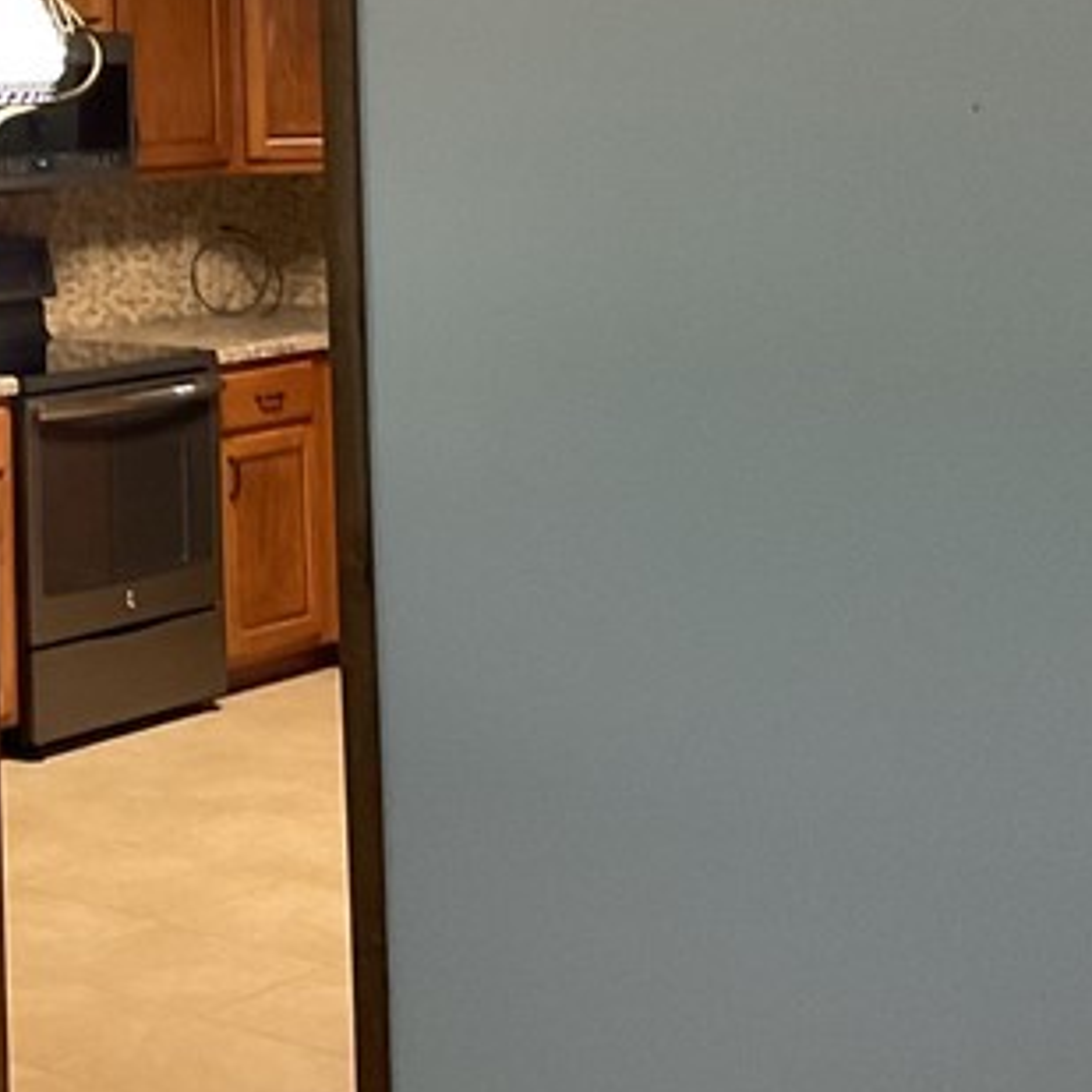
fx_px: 3034
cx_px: -283
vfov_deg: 19.9
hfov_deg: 19.1
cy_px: 28
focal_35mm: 85
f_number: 1.8
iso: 125
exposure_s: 1/60
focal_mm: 3
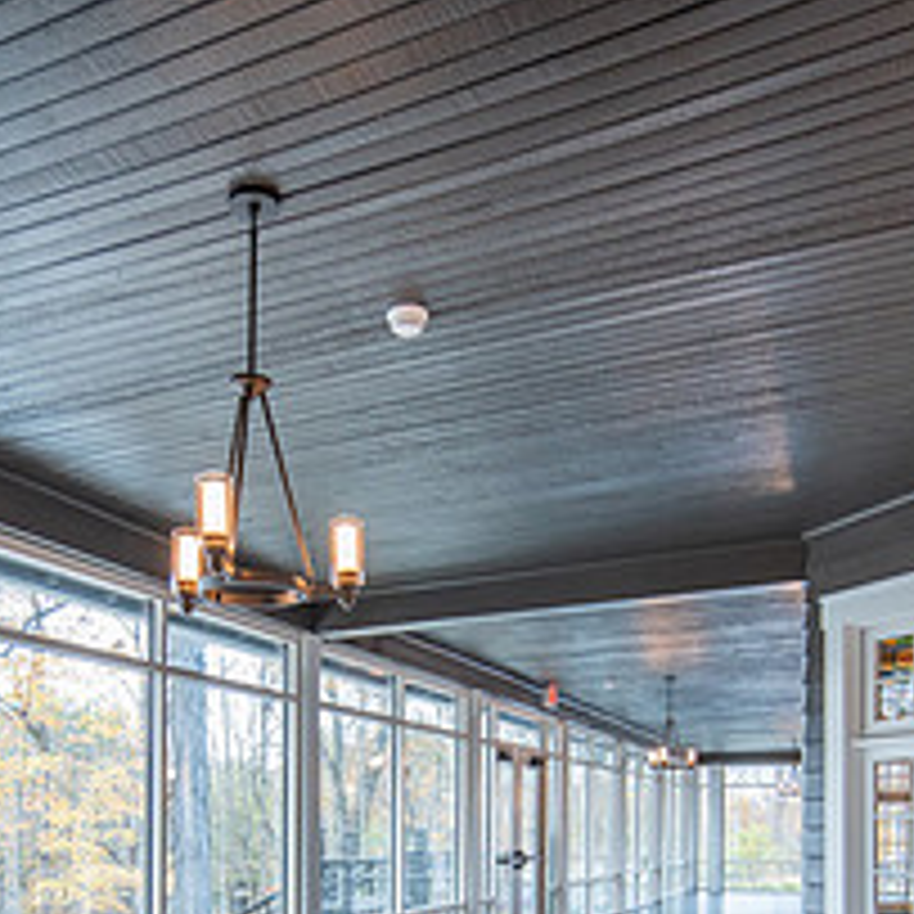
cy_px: 840
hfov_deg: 48.2
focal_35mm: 34
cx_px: 378
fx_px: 1016
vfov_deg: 43.8
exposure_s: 1/250
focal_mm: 14
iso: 800
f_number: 2.8
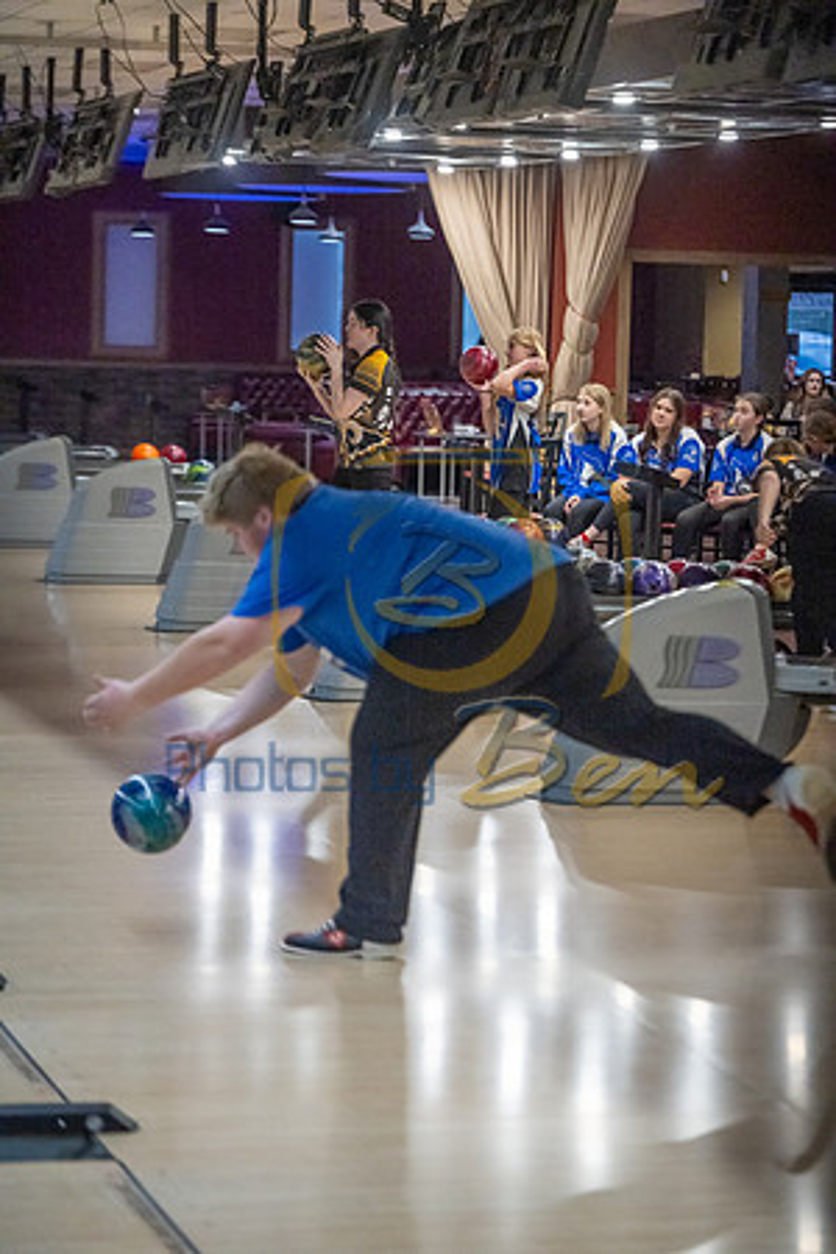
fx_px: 3657
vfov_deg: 19.5
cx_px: 418
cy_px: 627
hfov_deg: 13.0
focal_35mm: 105
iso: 4000
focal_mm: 105
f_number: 2.8
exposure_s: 1/1000
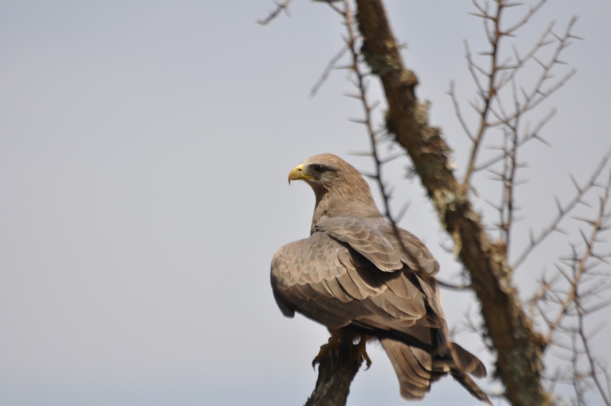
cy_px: 203
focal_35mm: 450
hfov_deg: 4.6
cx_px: 306
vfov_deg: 3.0
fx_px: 7629
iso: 400
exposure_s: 1/1250
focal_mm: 300
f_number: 5.6
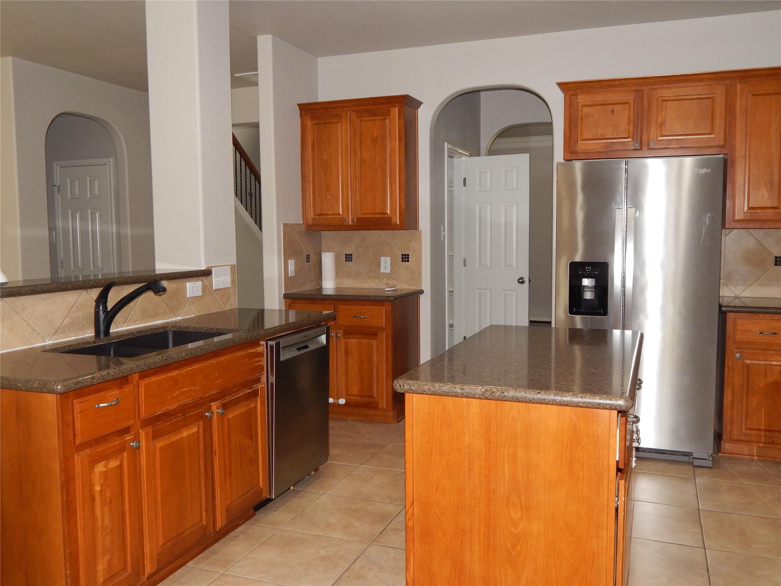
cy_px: 293
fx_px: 699
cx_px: 390
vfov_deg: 45.4
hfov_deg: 58.4
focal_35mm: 31
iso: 250
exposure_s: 1/30
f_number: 3.2
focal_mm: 5.6
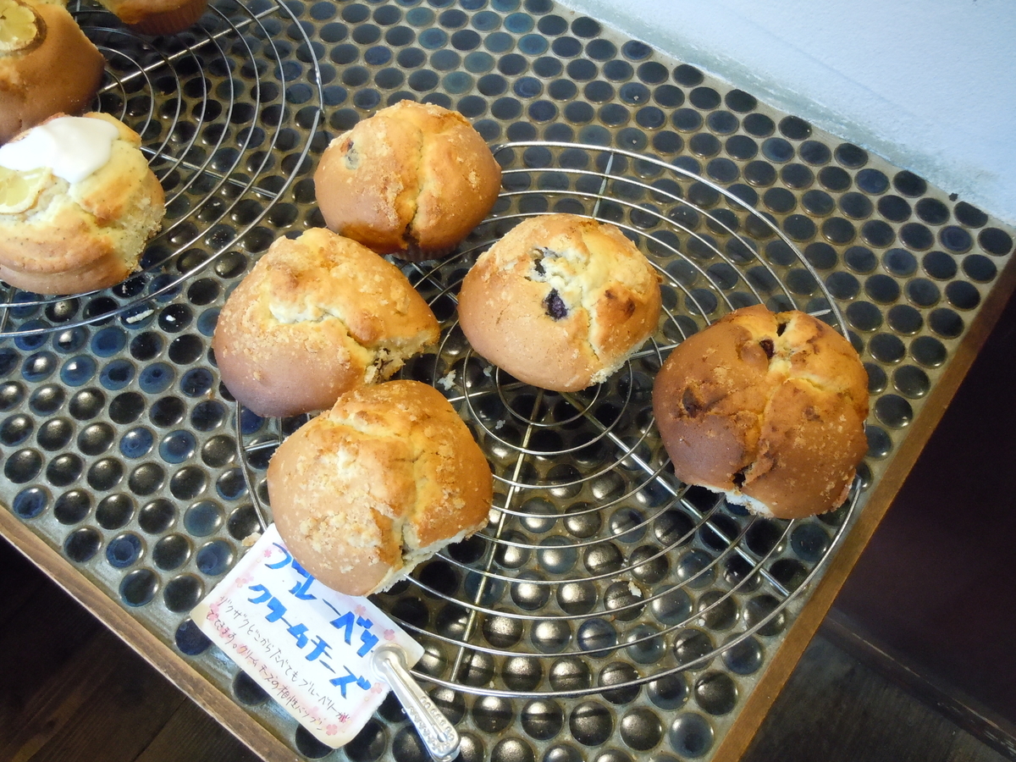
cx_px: 508
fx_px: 969
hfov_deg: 55.4
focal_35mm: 33
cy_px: 381
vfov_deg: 42.9
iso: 800
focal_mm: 5.9
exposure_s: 1/30
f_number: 4
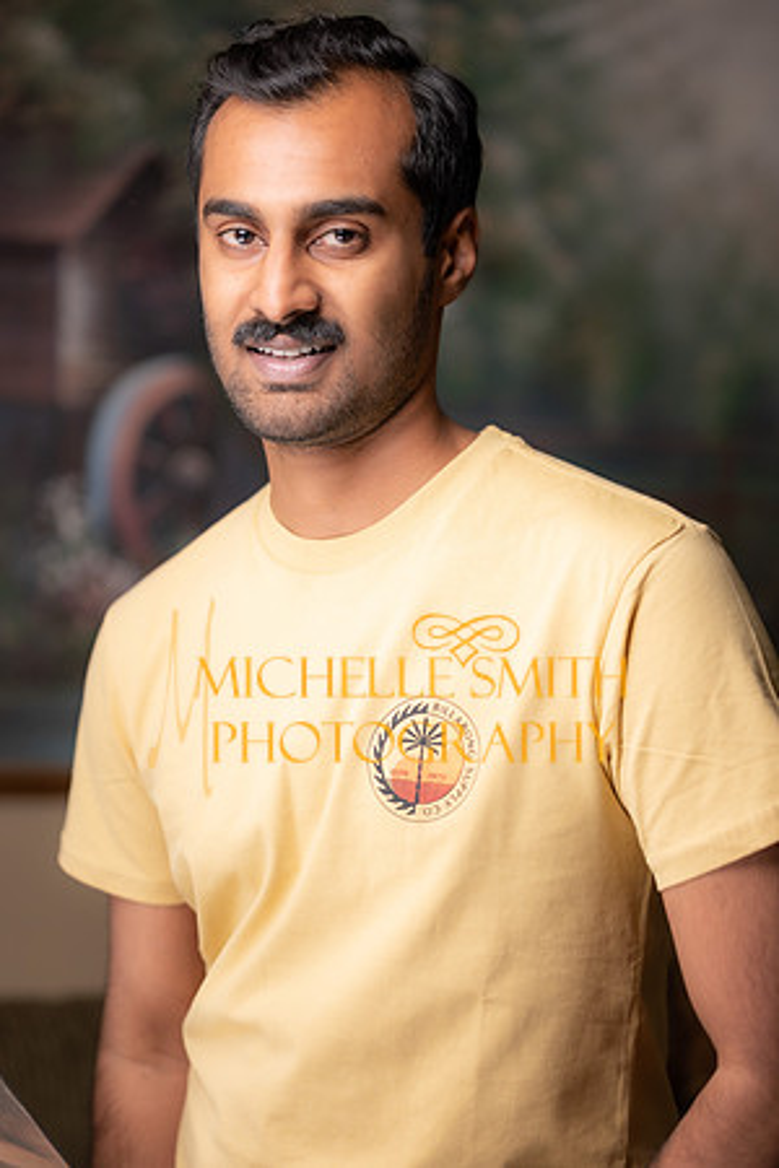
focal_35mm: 85
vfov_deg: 23.9
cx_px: 390
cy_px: 584
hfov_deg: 16.1
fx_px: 2759
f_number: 2
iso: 100
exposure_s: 1/200
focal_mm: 85
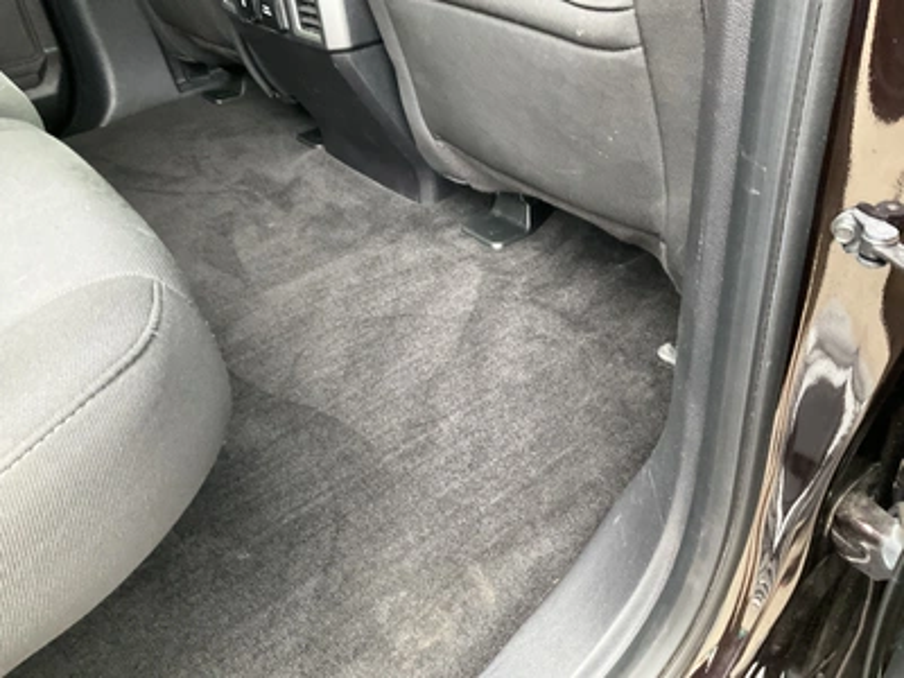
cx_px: 452
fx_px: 757
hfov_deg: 61.7
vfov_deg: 48.2
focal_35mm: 29
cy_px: 339
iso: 200
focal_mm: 3
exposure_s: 1/60
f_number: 1.8
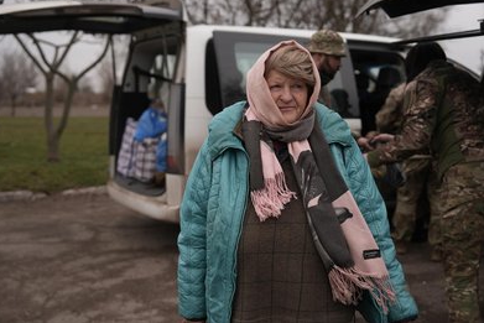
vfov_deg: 31.2
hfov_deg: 45.4
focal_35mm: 43
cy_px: 159
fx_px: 578
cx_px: 241
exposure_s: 1/1000
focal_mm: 42
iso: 125
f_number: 2.8
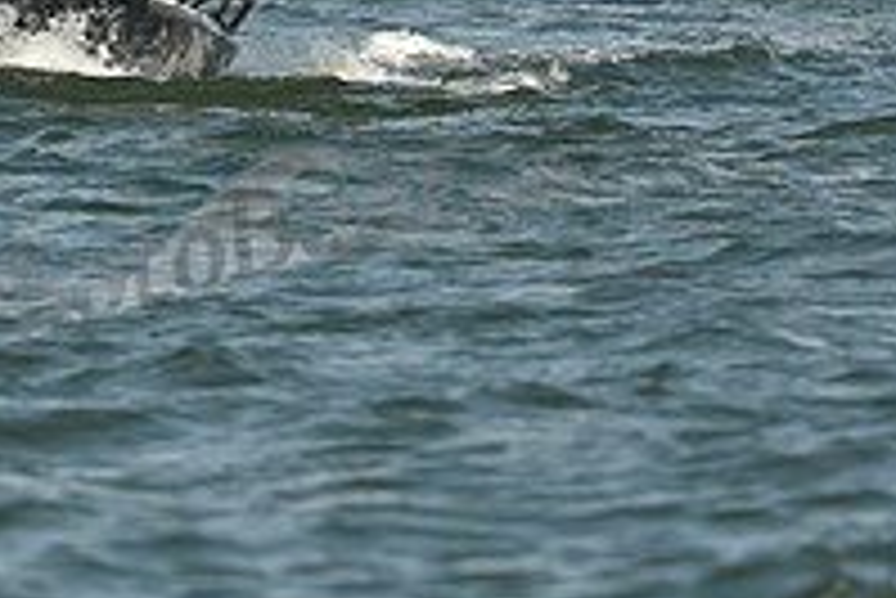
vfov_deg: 1.2
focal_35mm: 1163
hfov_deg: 1.8
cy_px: 70
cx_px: -288
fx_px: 28966
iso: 400
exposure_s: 1/1250
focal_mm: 400
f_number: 8
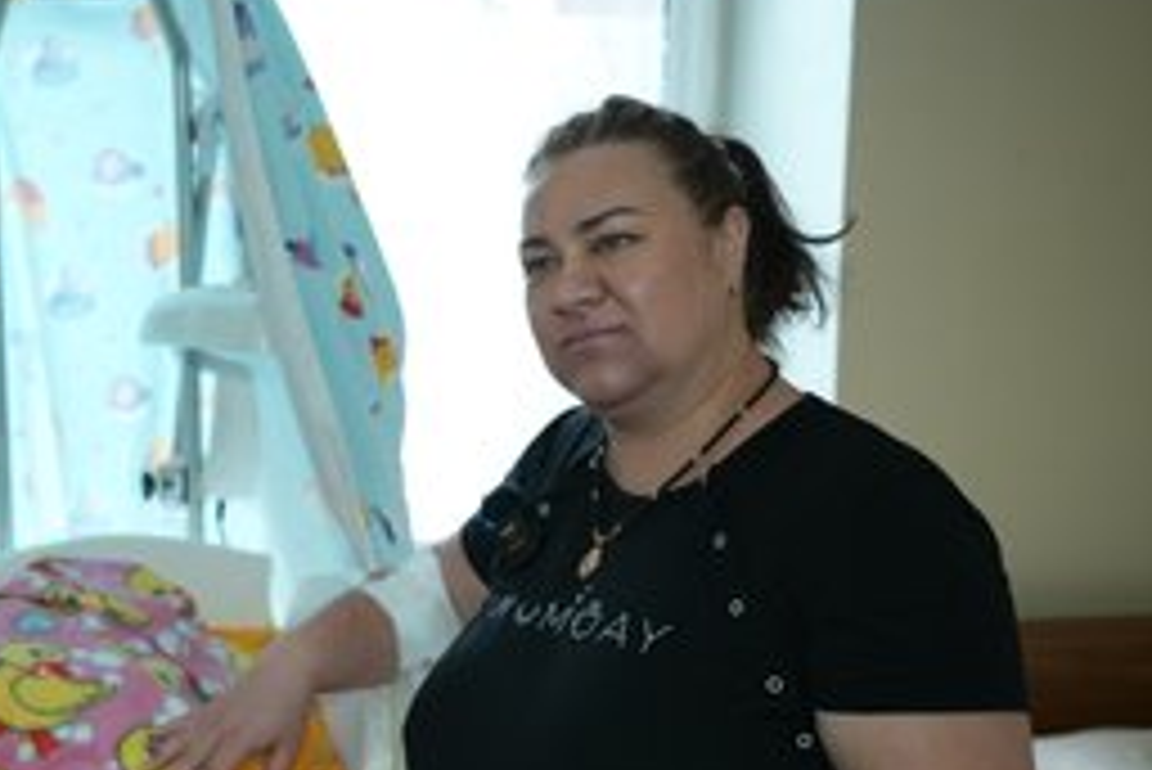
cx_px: 261
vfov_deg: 26.8
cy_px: 534
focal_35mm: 50
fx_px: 1601
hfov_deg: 38.4
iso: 640
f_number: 2.8
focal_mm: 32
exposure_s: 1/100
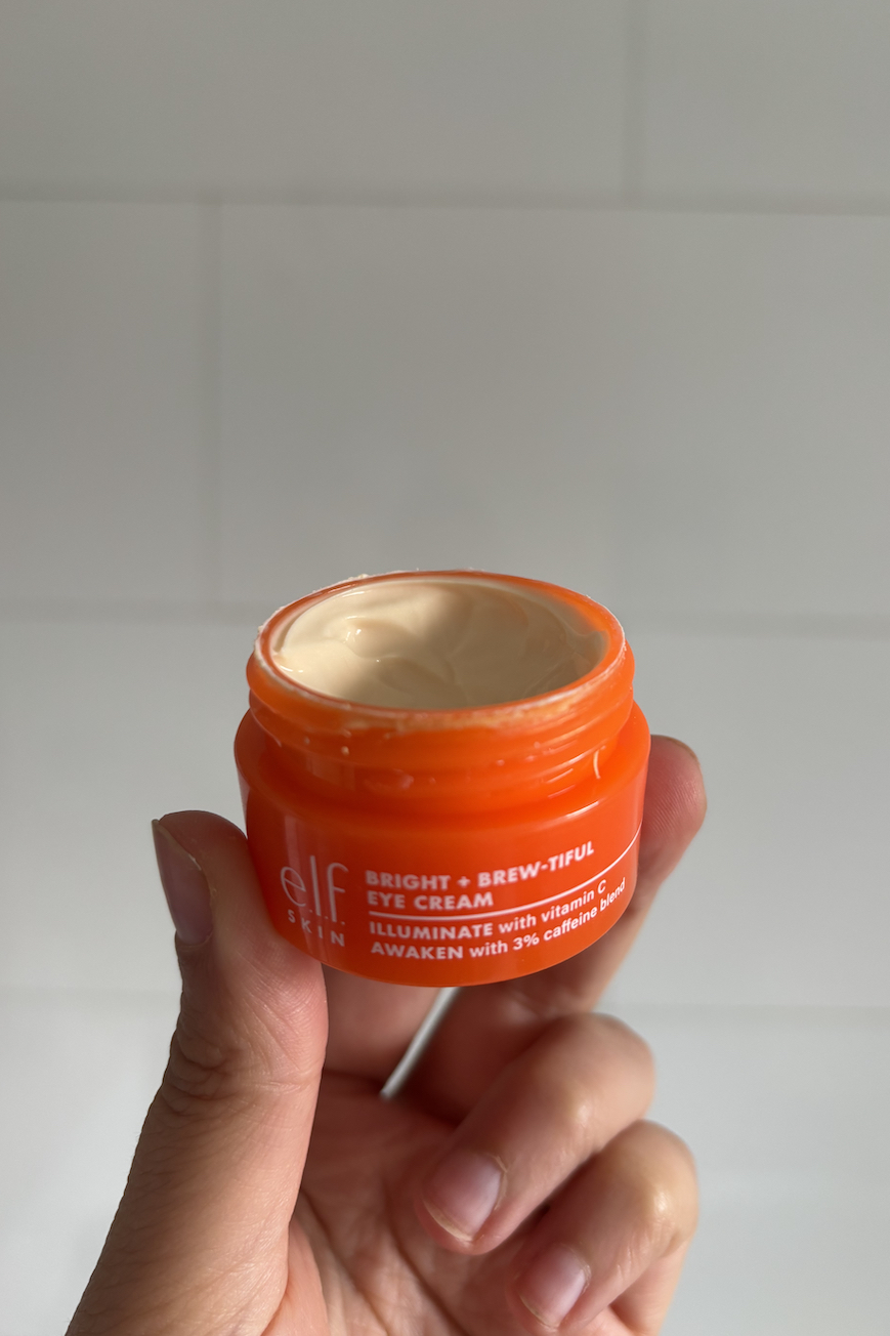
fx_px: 1039
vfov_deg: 65.5
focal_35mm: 28
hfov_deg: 46.4
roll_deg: -1.3
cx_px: 462
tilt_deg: -6.3
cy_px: 666
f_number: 1.6
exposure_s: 1/96
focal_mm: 5.96
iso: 125
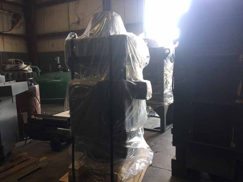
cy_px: 91
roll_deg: +1.2
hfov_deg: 61.7
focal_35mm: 29
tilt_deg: -8.0
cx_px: 122
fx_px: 204
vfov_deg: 48.2
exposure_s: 1/30
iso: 40
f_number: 2.2
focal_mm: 4.15
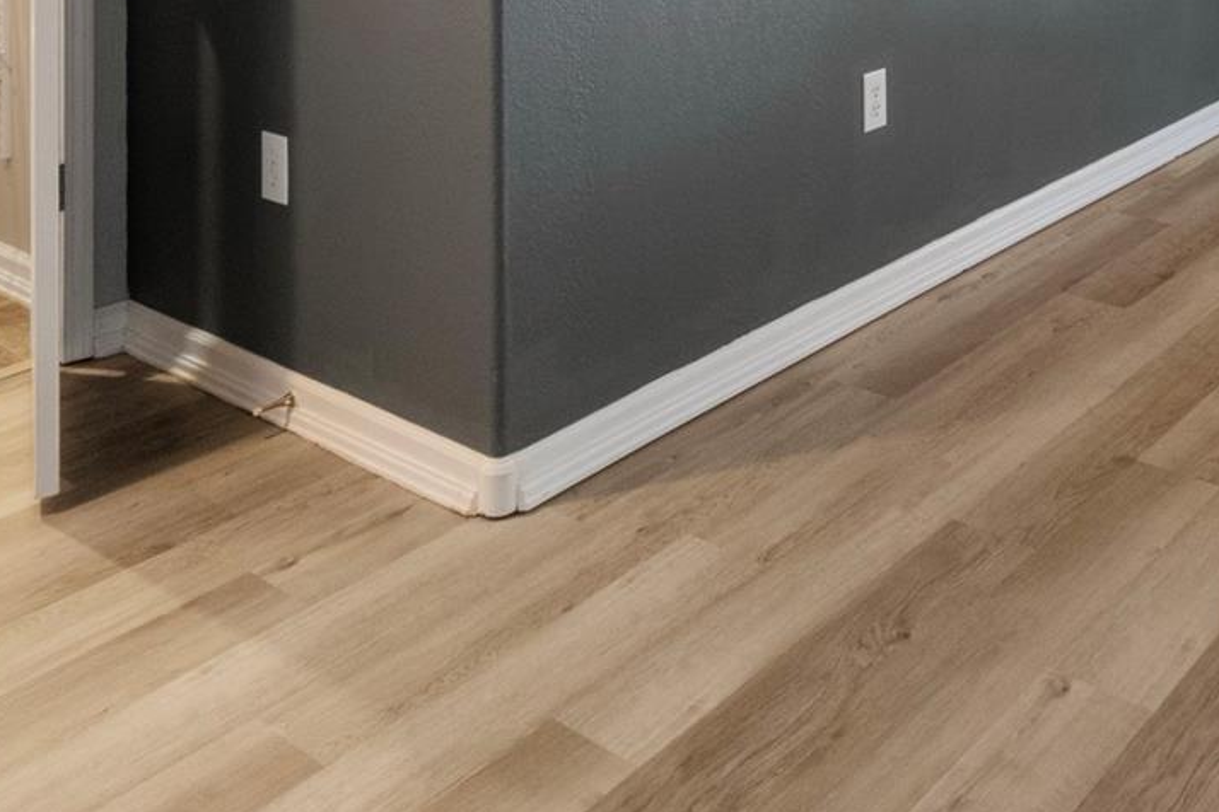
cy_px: -310
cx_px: 826
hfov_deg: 44.7
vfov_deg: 25.6
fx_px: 1456
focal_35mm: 43
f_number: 8
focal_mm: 10
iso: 800
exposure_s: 3
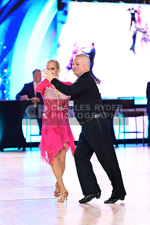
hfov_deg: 9.1
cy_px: 112
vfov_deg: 13.7
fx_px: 939
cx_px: 75
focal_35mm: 150
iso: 2000
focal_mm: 150
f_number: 2.8
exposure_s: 1/320
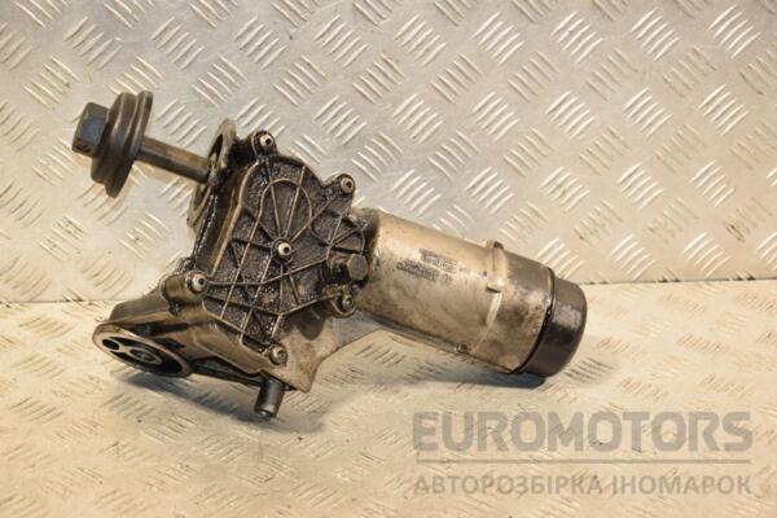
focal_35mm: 78
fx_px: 1683
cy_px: 259
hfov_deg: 26.0
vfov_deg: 17.5
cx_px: 388
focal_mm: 52
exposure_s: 1/200
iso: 800
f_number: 5
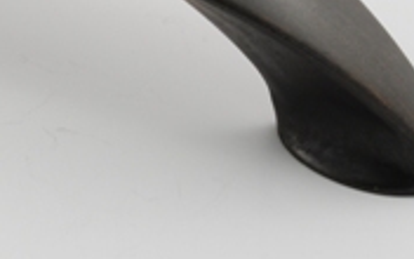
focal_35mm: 234
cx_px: -115
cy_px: -139
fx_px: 2640
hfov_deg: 8.8
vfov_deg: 5.6
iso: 100
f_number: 18
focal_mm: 42
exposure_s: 1/2.5
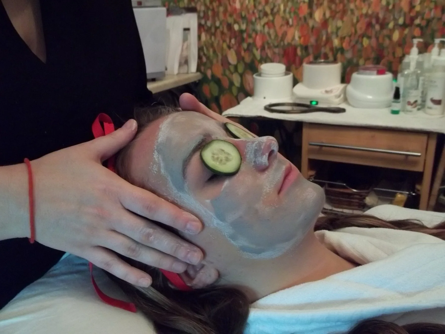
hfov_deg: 55.4
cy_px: 167
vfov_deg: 42.9
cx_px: 222
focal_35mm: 33
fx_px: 424
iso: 400
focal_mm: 5.9
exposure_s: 1/8
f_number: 3.3
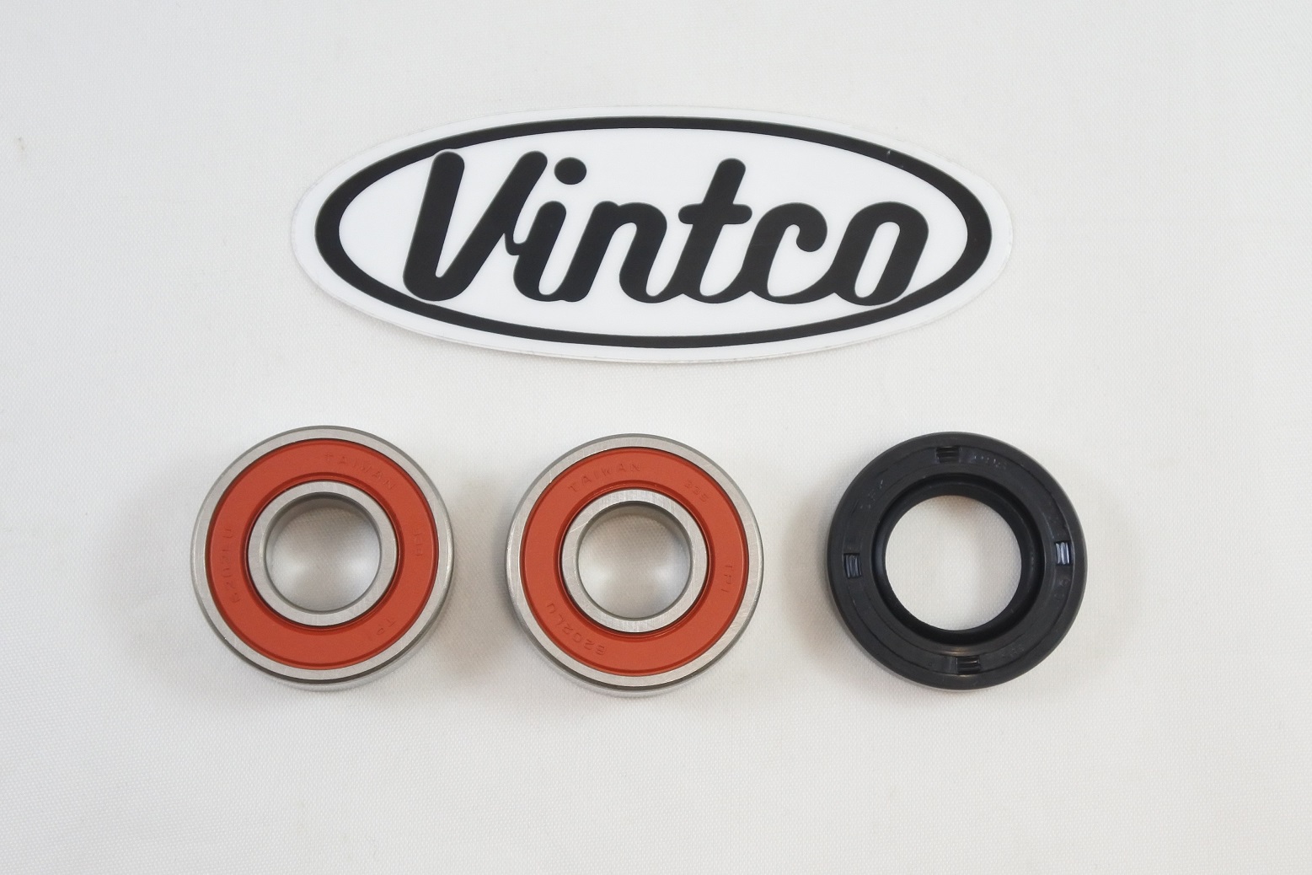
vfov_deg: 25.1
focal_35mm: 54
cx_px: 656
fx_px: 1968
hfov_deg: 36.9
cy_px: 438
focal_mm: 20.1
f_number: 4.8
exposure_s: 1/125
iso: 560
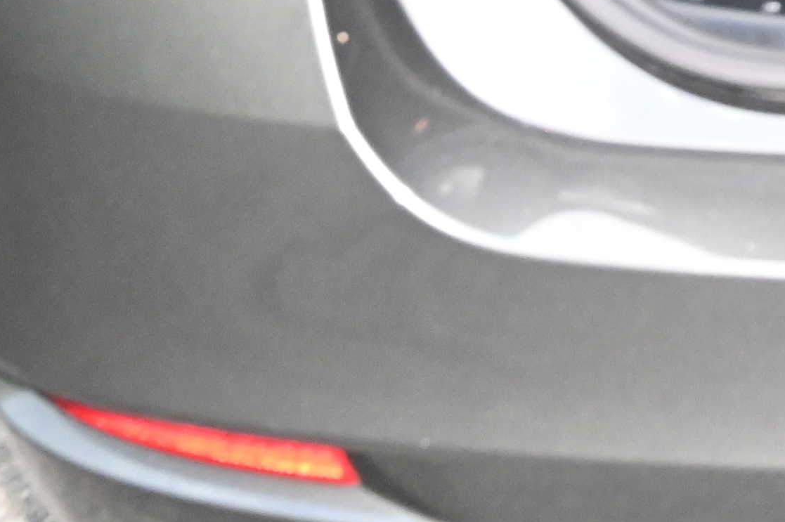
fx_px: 2833
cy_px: -833
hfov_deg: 13.9
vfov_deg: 9.2
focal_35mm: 130
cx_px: 1442
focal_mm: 24
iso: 4000
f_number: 6.3
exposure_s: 1/400
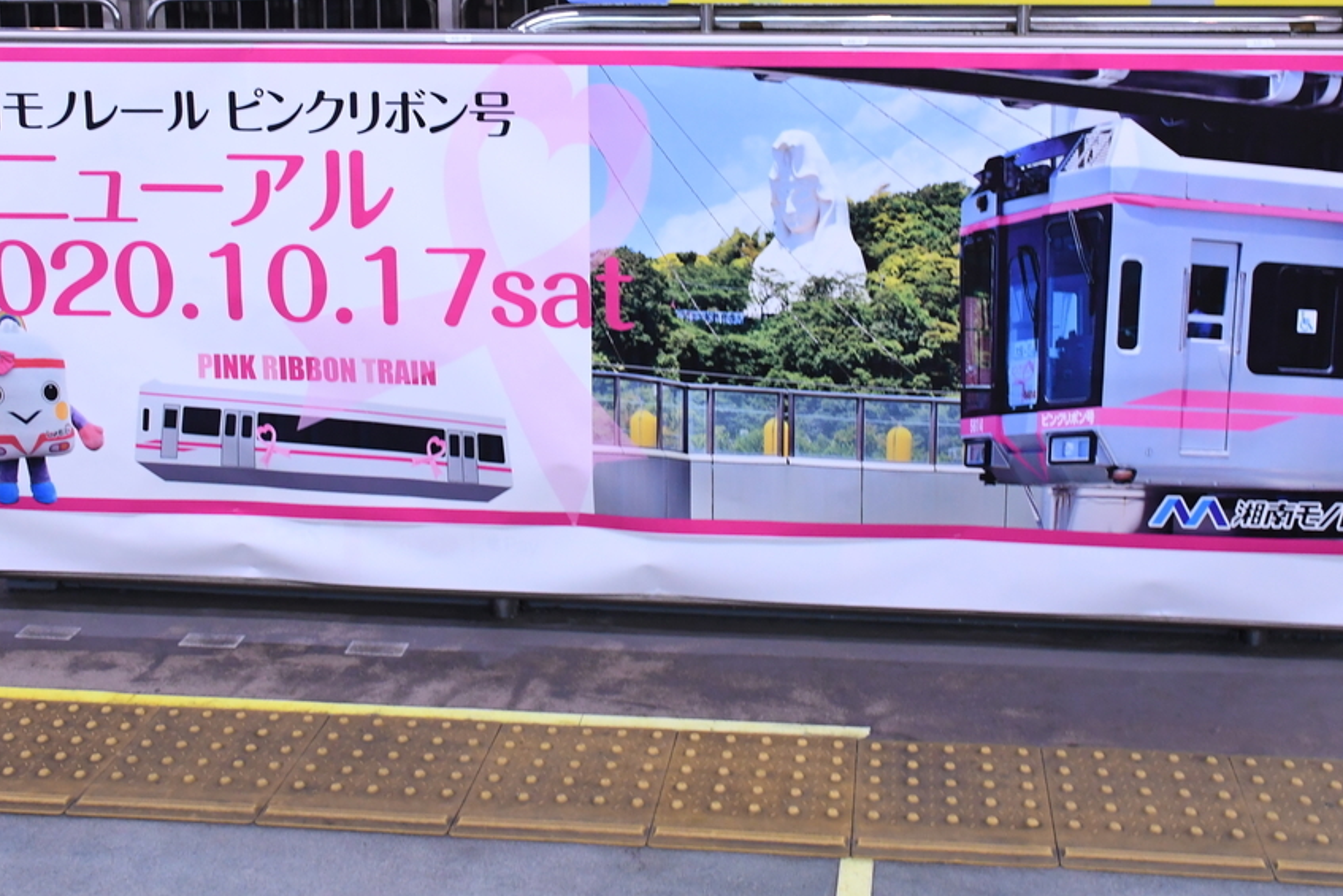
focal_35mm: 51
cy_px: 287
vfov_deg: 26.3
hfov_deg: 38.9
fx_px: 1903
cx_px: 710
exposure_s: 1/60
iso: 2000
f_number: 5.6
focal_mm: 24
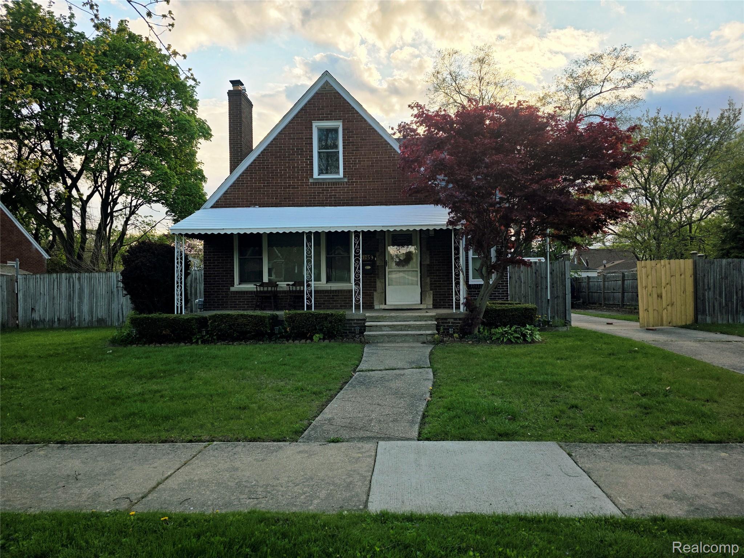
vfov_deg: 58.9
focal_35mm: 23
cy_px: 279
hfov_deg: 73.9
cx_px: 372
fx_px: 494
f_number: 1.7
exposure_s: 1/5000
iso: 80
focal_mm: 6.3
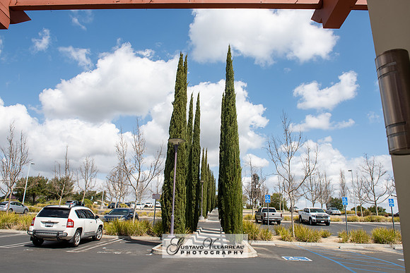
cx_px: 205
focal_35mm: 25
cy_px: 137
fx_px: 282
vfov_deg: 51.7
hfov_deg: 72.0
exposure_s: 1/200
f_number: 14
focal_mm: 24
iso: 200
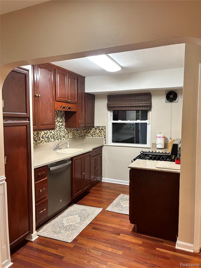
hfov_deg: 53.1
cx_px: 100
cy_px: 134
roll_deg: -0.6
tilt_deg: -5.2
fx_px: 201
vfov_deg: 67.3
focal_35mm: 26
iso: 160
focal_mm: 5.96
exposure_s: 1/60
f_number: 1.6
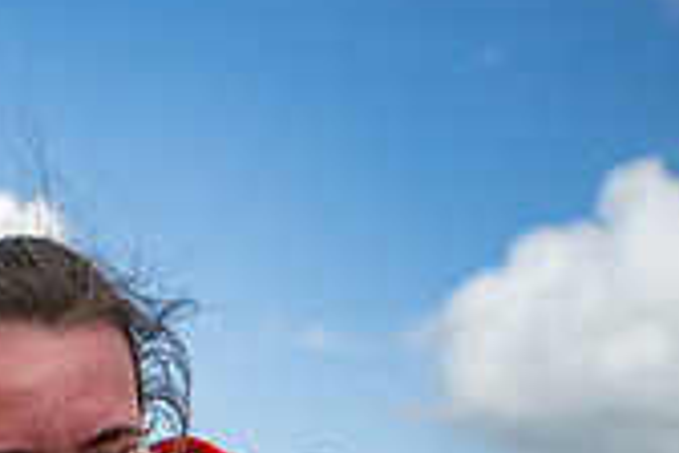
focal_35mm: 109
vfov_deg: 12.0
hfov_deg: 17.7
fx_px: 2056
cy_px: 694
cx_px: -186
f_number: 2.8
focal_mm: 31.5
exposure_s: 1/6400
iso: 80
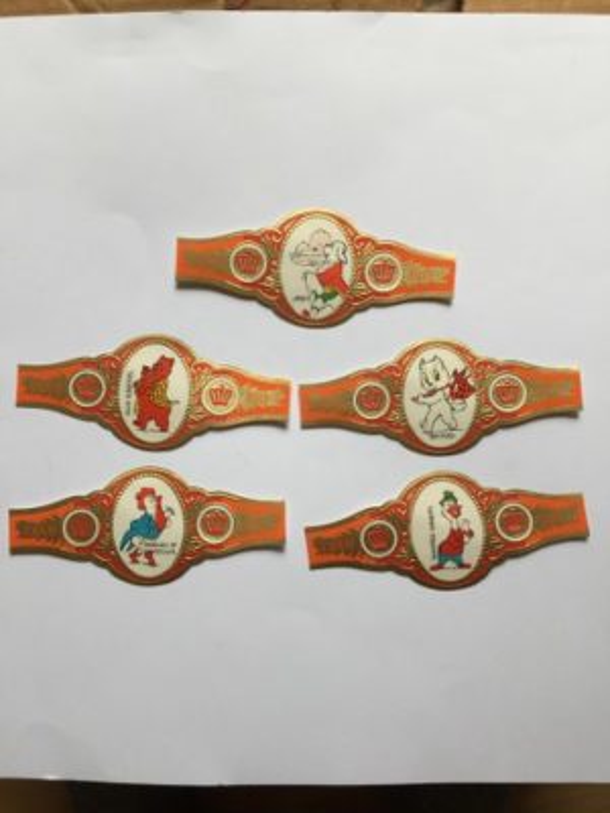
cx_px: 305
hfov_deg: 48.2
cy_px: 406
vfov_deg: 61.7
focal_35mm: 29
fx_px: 681
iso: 50
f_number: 2.2
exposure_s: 1/120
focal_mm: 4.15
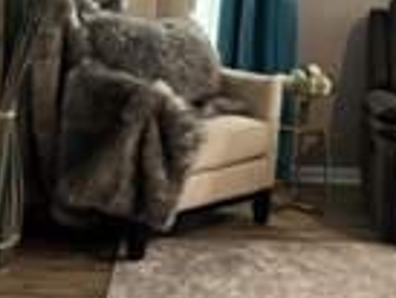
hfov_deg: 20.8
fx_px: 1042
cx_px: 393
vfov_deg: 16.1
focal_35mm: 91
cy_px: 51
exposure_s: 1/40
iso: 500
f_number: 1.6
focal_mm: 5.96
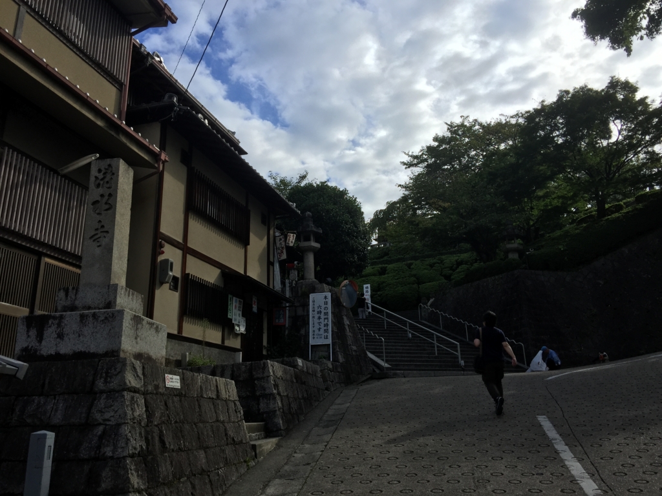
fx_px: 555
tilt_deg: +17.8
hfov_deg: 61.7
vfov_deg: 48.2
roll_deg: +1.2
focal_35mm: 29
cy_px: 248
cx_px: 331
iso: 32
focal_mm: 4.15
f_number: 2.2
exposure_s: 1/1980
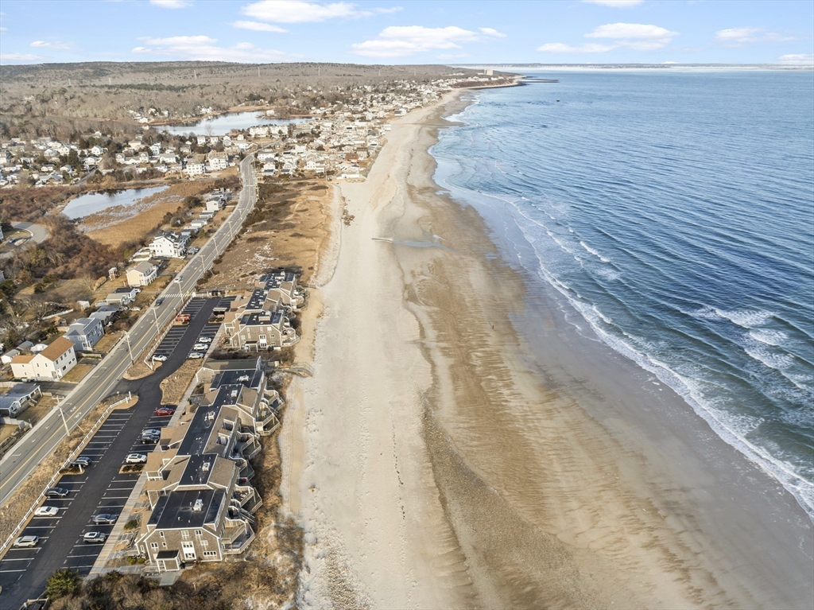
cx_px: 407
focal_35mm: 24
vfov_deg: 56.8
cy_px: 305
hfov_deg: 71.6
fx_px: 564
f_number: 2.8
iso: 110
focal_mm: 12.29
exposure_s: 1/25
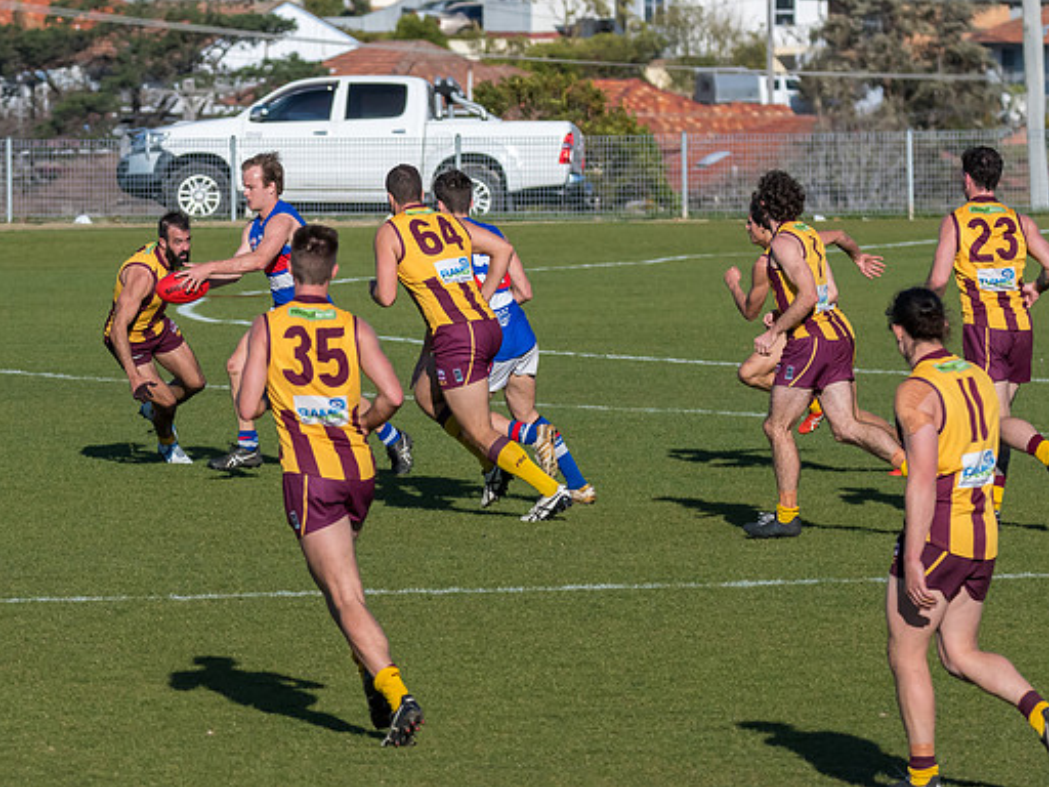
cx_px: 407
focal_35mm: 435
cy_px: 315
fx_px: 13182
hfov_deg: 4.6
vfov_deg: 3.4
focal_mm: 200
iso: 800
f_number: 8
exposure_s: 1/5000
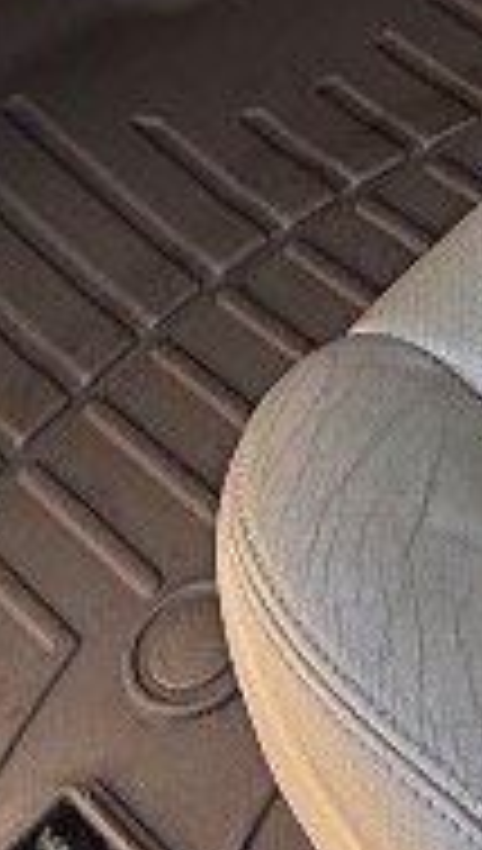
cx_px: 978
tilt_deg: -26.2
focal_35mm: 116
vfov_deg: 15.3
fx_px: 2623
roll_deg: +1.2
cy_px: -792
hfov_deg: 9.7
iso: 64
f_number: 2.2
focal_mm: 2.22
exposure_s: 1/145
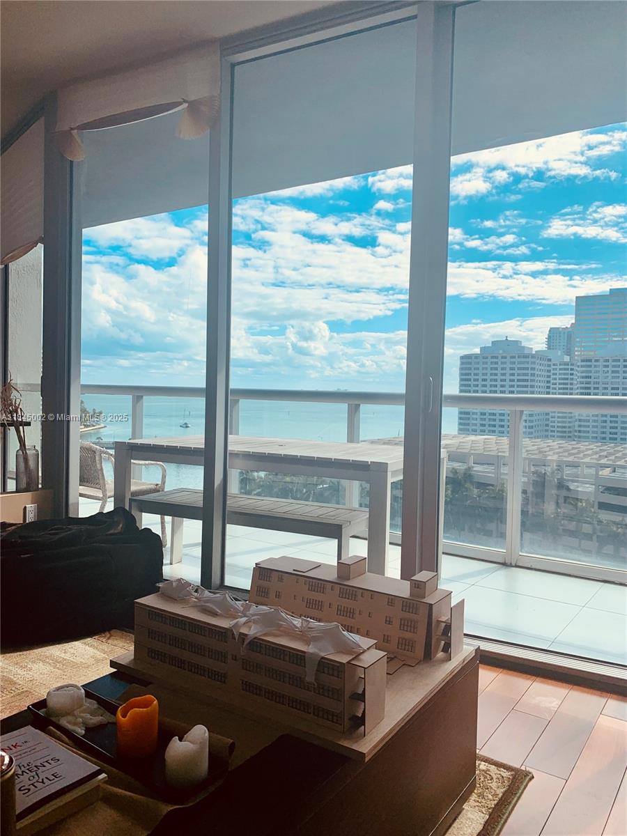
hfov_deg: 53.1
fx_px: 628
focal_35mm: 26
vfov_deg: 67.3
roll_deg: -1.2
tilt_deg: -2.2
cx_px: 314
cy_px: 418
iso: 25
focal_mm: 4.25
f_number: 1.8
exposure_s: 1/1088
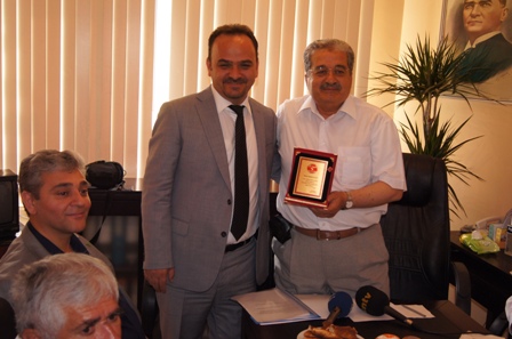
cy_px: 170
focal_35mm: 45
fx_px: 639
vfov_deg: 29.8
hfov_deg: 43.7
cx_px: 256
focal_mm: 30
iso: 800
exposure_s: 1/125
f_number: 4.5
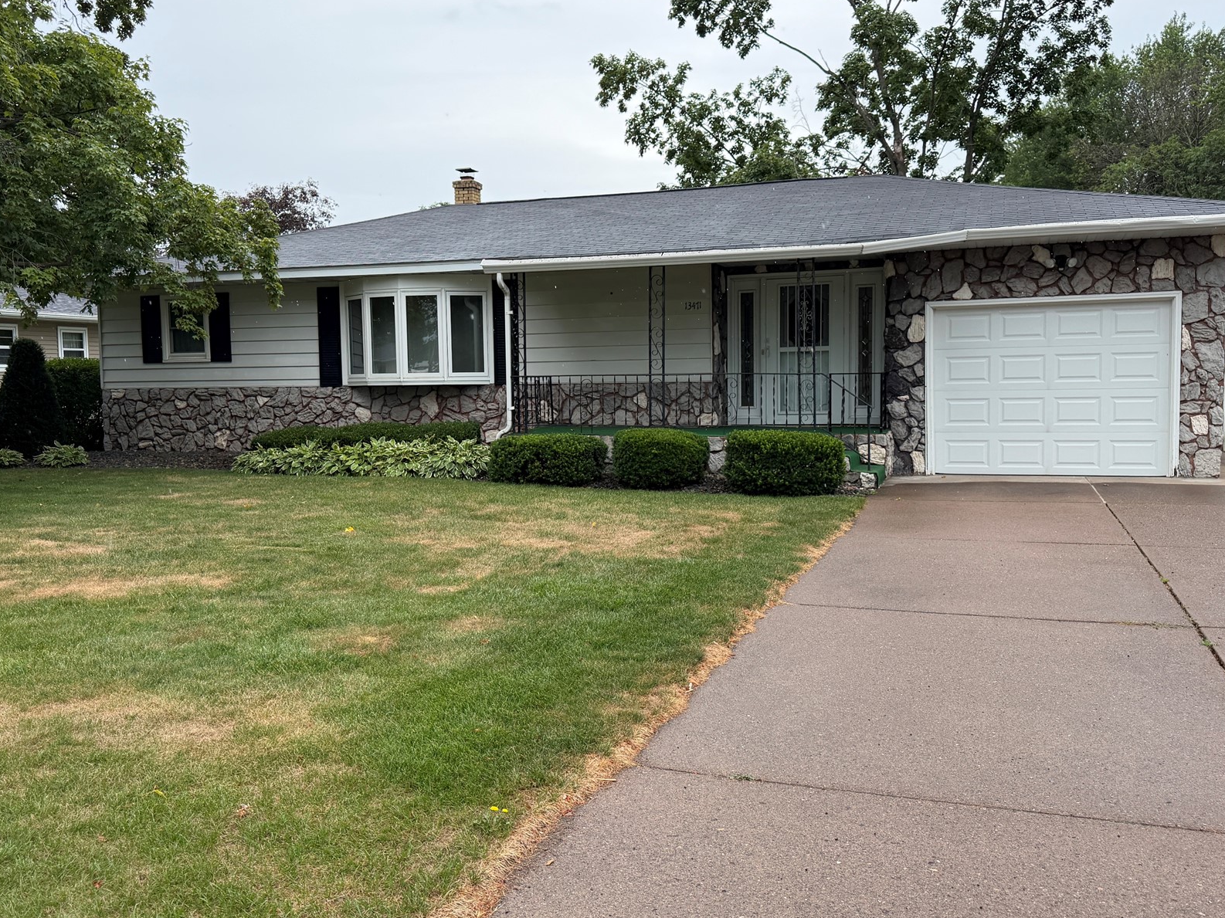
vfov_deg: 45.4
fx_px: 1097
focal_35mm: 31
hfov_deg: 58.4
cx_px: 612
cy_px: 448
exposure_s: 1/1812
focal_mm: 6.76
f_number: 1.78
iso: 100
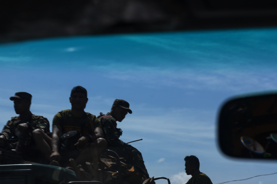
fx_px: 877
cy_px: 124
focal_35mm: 114
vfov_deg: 12.0
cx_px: 43
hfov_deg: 17.7
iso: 110
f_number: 8
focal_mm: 62
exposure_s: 1/320
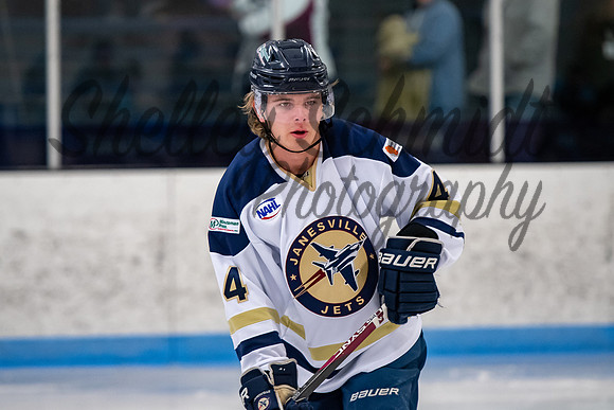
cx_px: 279
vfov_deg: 4.4
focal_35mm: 314
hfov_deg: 6.6
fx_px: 5354
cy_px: 184
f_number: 3.2
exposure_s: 1/800
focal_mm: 185
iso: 2000
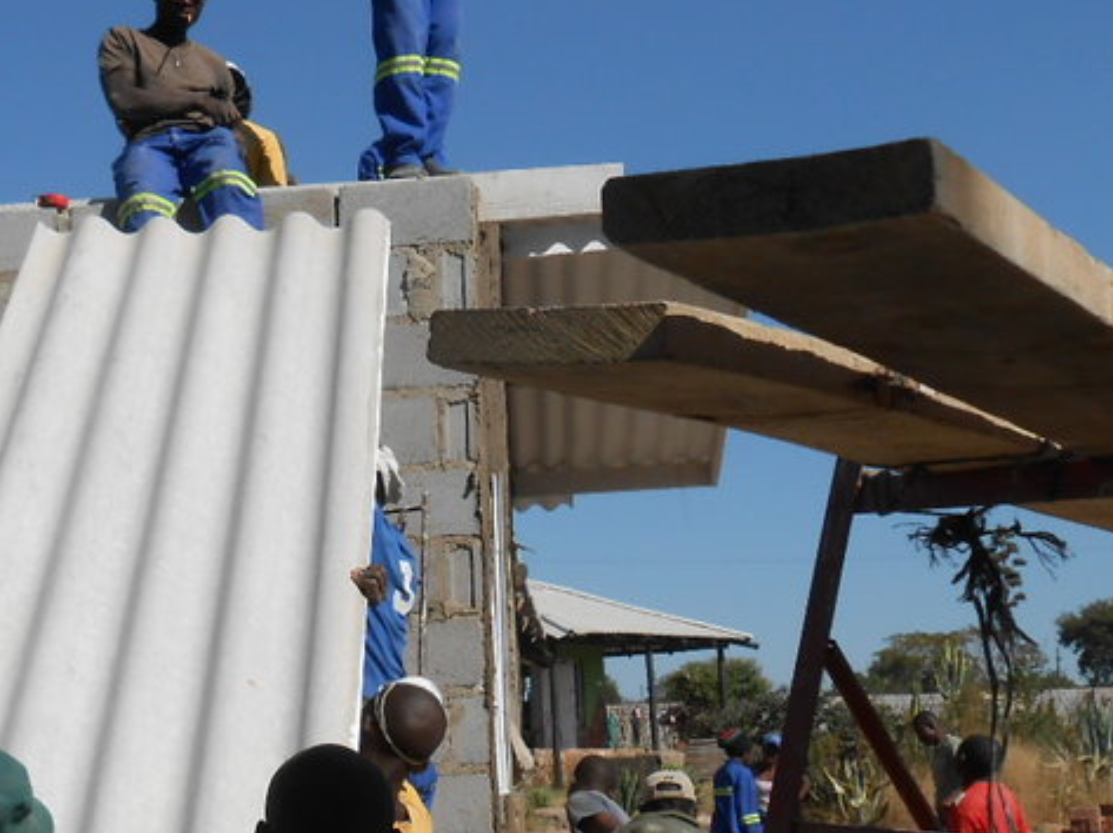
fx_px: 2088
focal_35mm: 65
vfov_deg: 22.5
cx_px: 151
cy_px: 539
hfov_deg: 28.9
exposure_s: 1/1250
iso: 80
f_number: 3.8
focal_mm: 5.3
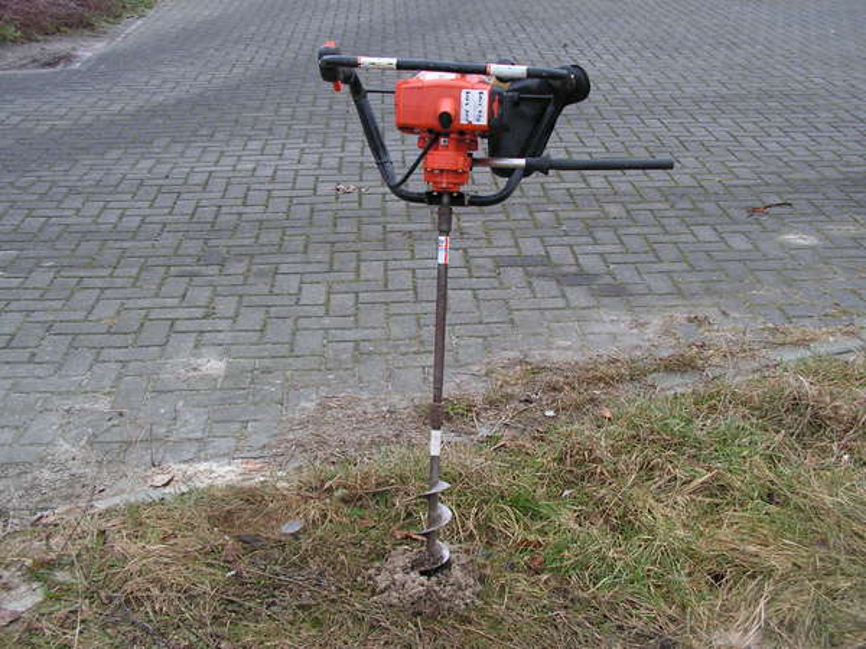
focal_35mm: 44
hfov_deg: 42.9
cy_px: 324
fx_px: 1101
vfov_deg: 32.9
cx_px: 433
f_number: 3.2
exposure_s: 1/40
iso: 100
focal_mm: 7.4
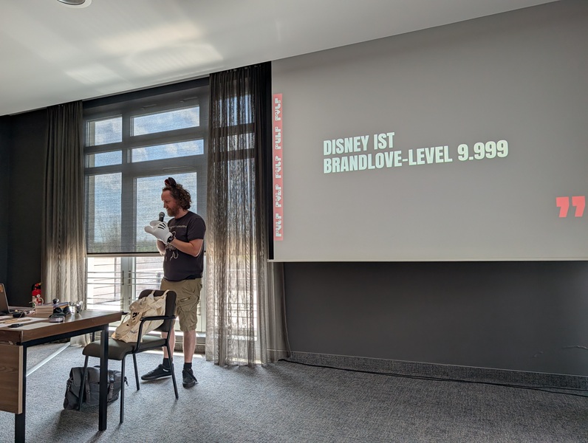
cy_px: 222
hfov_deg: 71.5
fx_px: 408
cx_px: 294
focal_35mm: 24
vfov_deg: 57.0
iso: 89
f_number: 1.68
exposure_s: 1/215
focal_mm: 6.9
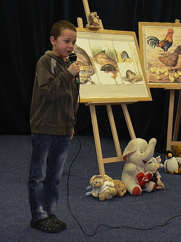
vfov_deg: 20.2
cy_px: 121
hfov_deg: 15.2
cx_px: 90
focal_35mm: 97
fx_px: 676
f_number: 3.2
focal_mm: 16.2
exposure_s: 1/30
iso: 200
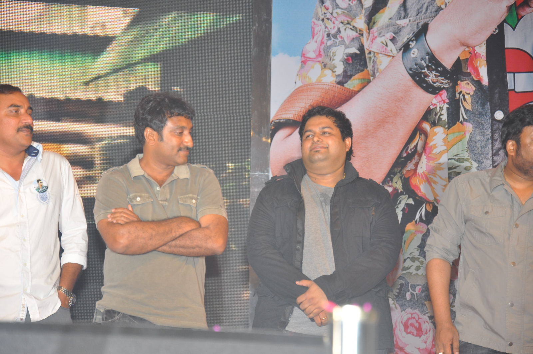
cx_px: 266
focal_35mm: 158
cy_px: 177
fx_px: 2329
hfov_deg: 13.1
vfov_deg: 8.7
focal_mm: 105
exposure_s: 1/125
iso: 640
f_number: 6.3
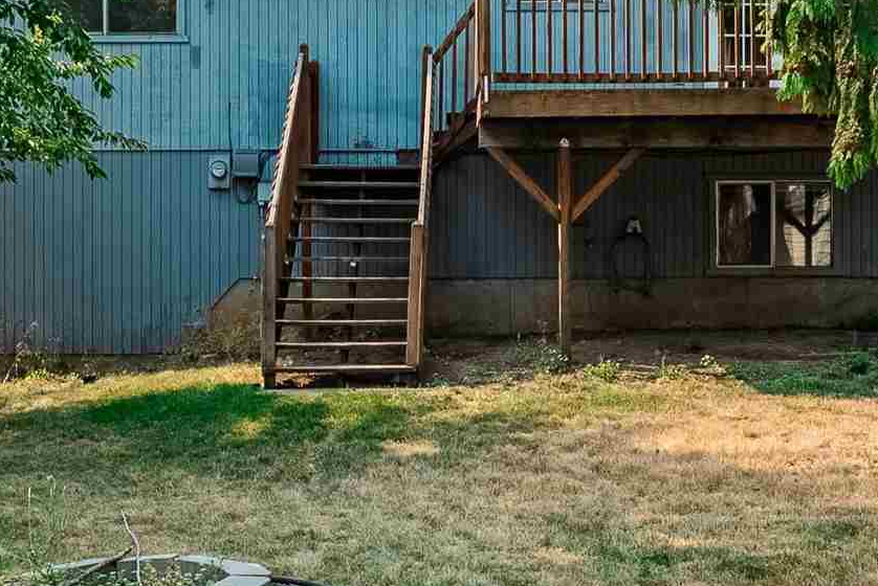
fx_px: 1611
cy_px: 280
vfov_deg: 20.6
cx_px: 416
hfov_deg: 30.5
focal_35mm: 66
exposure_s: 1/5000
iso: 400
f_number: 8
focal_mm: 18
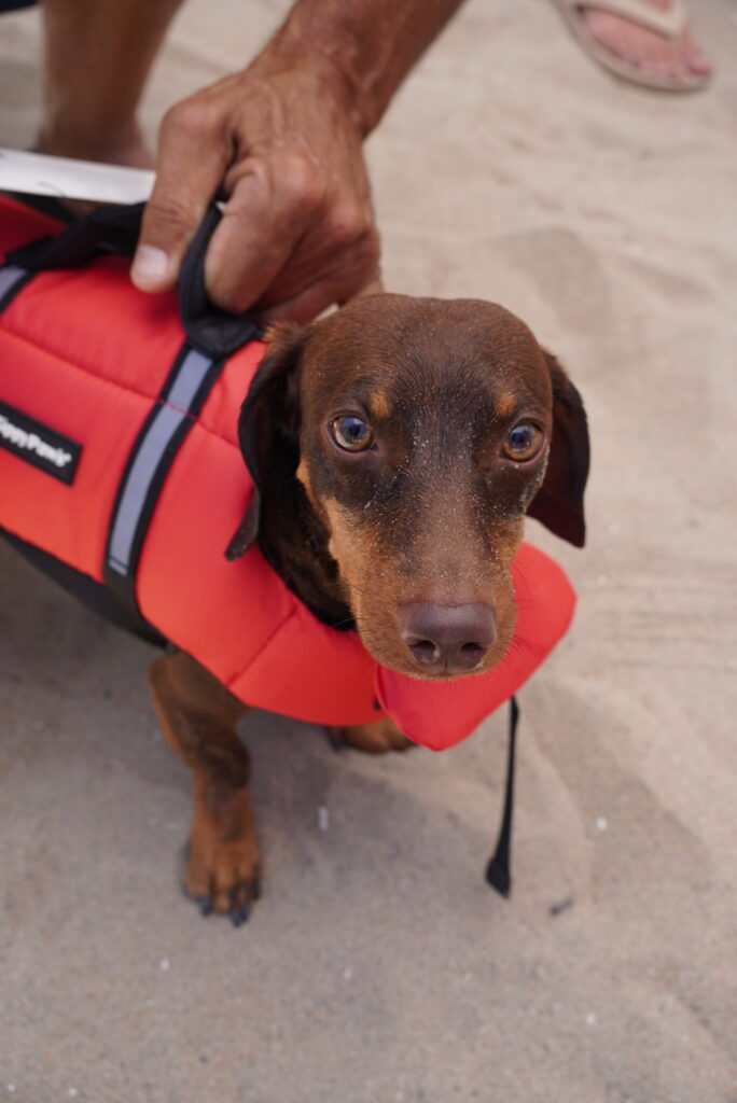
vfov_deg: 47.3
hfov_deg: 32.6
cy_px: 552
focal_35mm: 41
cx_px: 368
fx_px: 1260
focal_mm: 27.4
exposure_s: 1/250
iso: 100
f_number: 4.5
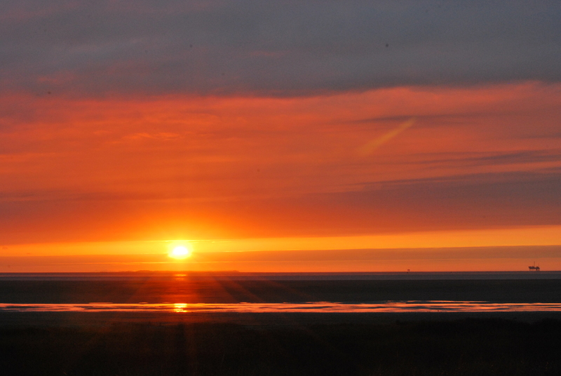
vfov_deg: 14.8
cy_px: 188
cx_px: 280
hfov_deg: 21.9
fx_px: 1451
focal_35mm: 93
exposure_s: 1/30
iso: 640
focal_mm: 62
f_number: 22
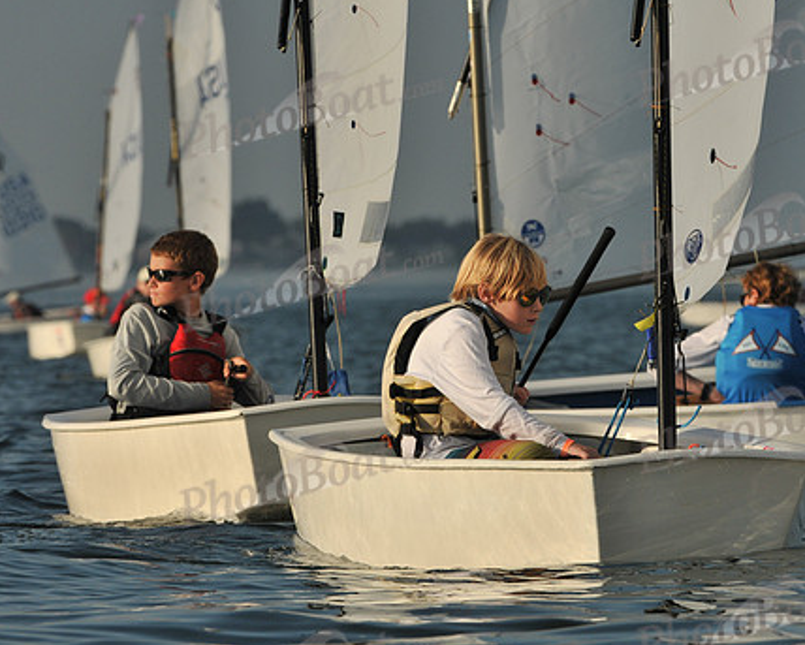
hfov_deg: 3.5
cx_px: 540
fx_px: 13160
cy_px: 354
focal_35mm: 552
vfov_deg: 2.8
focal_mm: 290
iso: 200
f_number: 10
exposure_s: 1/800
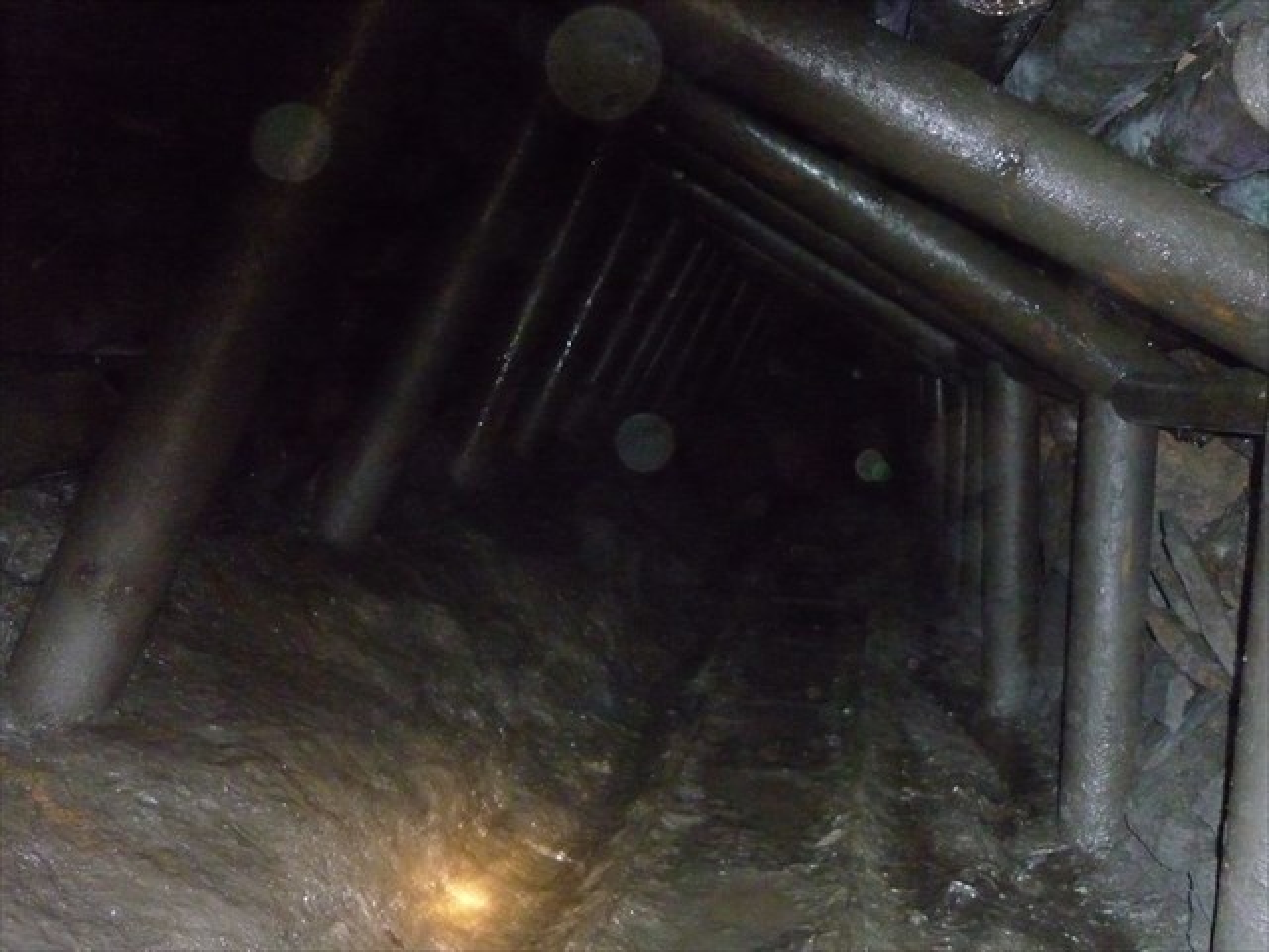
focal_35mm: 33
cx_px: 634
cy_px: 476
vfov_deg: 42.9
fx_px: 1210
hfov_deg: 55.4
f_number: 2.8
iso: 1000
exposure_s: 1/8
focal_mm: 5.5
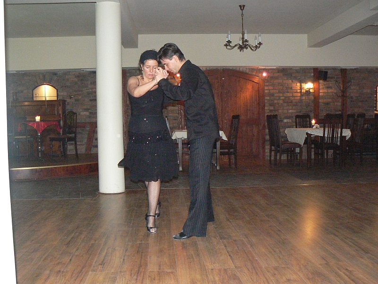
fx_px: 393
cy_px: 142
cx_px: 189
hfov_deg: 51.4
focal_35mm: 36
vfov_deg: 39.7
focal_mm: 6
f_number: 2.8
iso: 400
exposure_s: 1/30
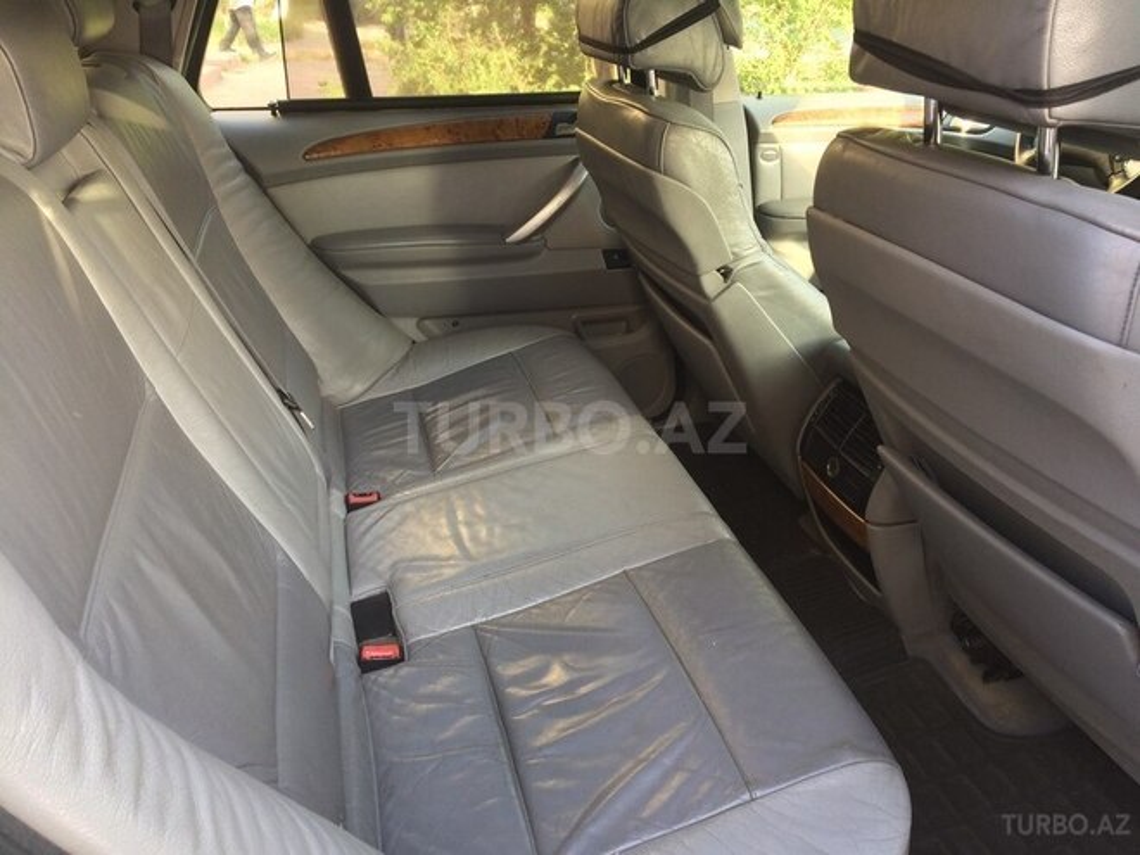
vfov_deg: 48.2
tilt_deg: -25.8
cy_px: 428
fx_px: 955
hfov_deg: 61.7
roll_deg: -0.6
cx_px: 570
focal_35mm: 29
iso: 50
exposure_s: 1/50
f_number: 2.2
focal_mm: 4.15
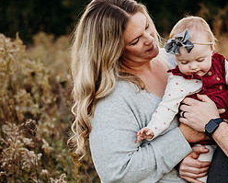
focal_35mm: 136
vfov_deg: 11.4
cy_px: 107
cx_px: 180
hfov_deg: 14.1
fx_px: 919
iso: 640
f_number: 2.8
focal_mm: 62
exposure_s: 1/640
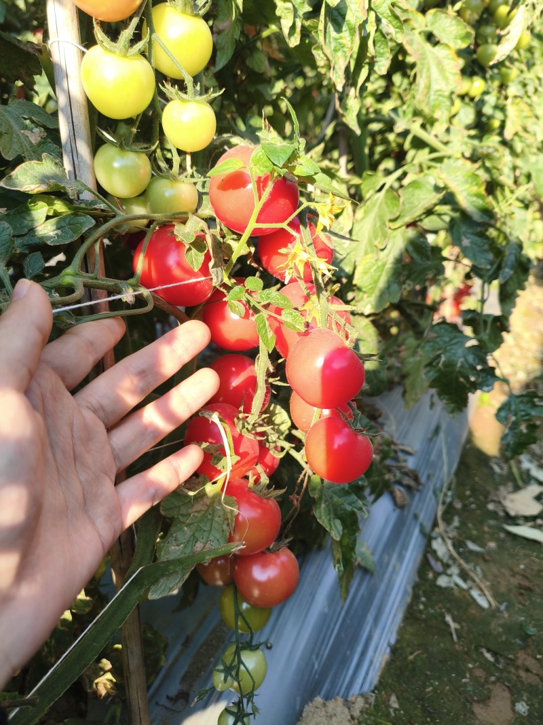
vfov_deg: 67.3
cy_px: 362
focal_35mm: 26
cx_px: 272
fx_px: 544
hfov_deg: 53.1
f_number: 1.5
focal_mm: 4.94
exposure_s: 1/382
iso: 50
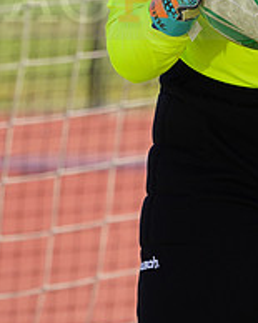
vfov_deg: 1.7
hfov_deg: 1.4
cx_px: 295
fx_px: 10708
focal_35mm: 1121
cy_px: -13
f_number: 11
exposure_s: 1/250
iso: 200
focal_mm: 400
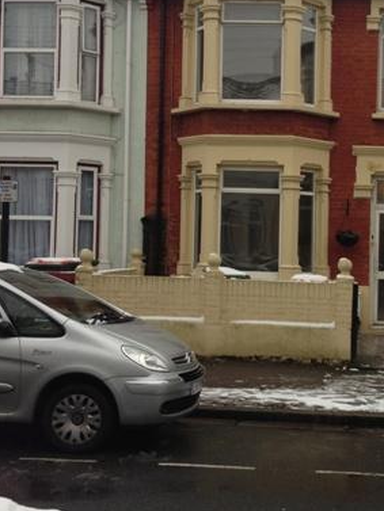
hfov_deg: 25.5
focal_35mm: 56
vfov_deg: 34.3
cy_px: 221
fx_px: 828
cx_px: 322
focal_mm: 4.13
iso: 64
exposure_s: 1/120
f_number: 2.4
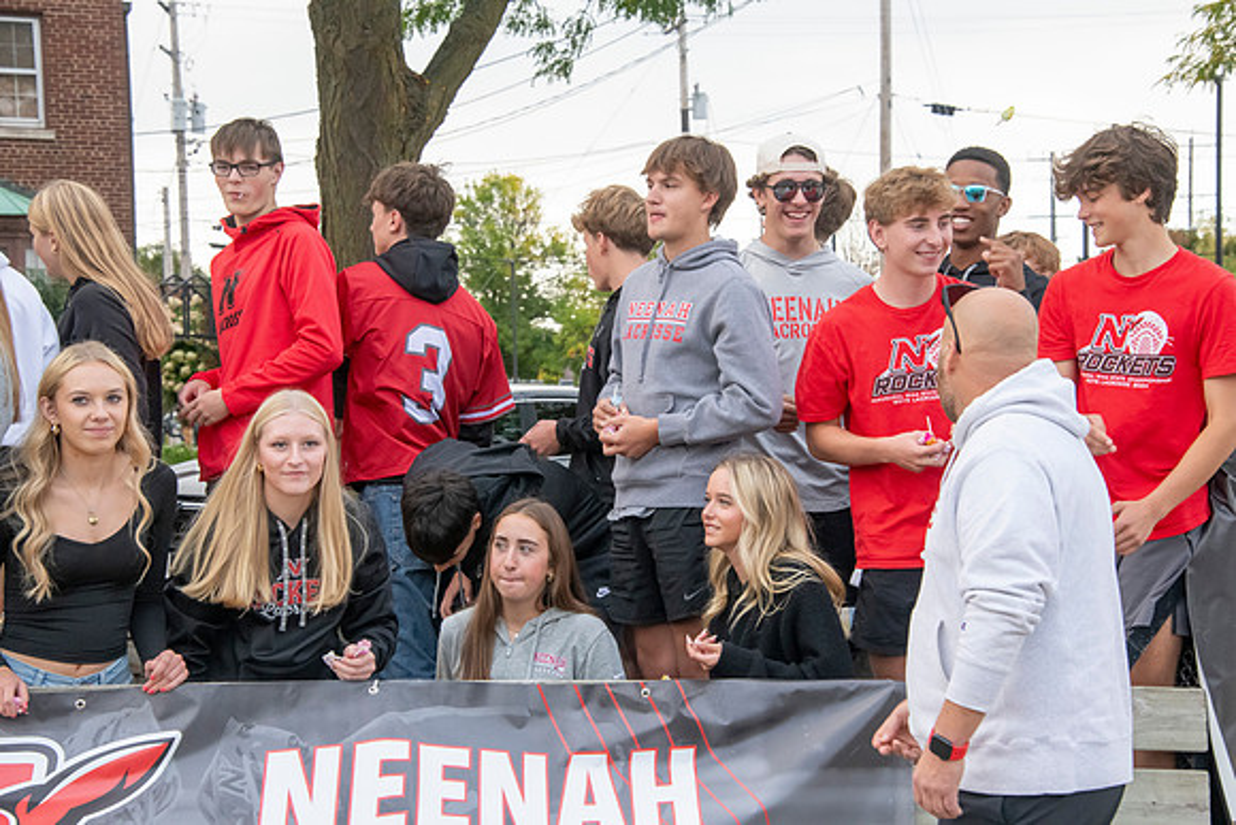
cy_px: 412
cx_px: 618
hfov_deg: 20.8
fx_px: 3365
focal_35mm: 98
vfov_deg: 14.0
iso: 3200
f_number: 11
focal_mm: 98
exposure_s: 1/320
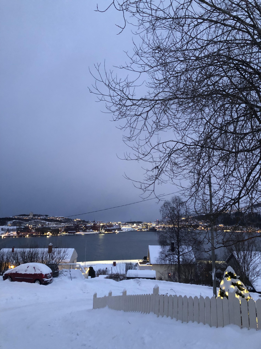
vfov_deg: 63.4
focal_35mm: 28
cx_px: 130
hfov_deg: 49.7
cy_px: 174
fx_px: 281
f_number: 1.8
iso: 100
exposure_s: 1/5
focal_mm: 3.99
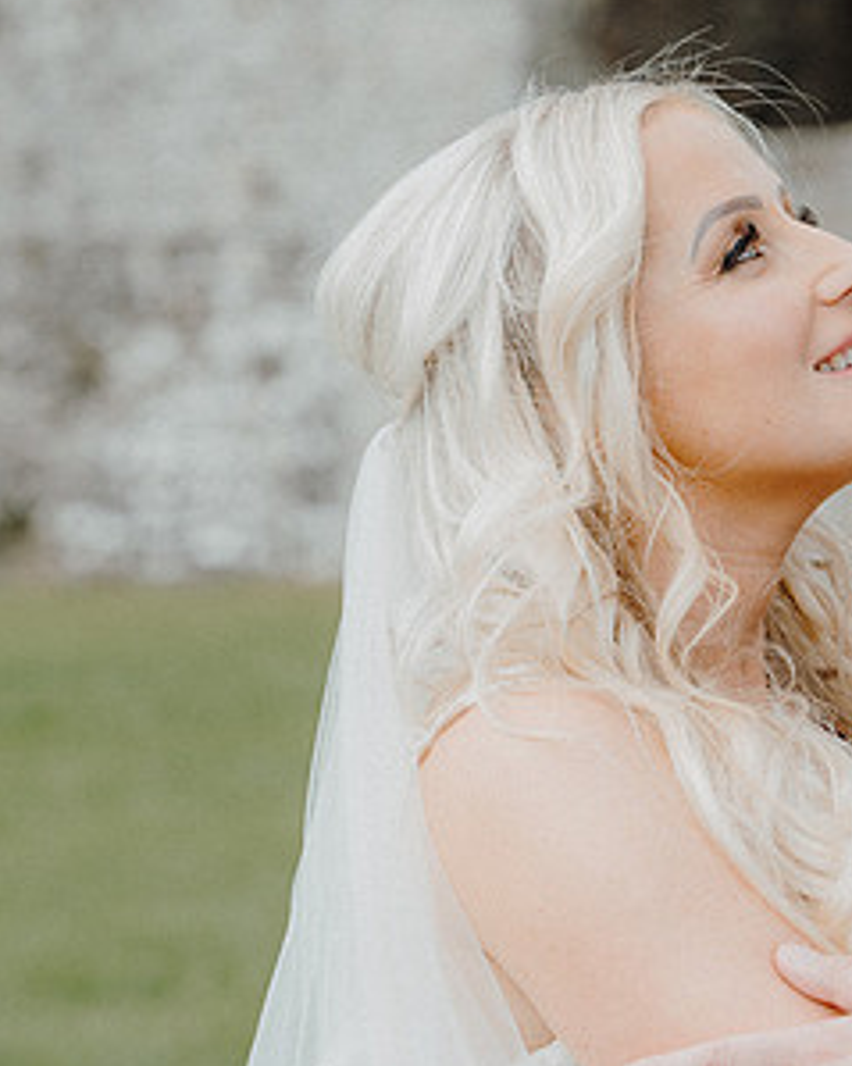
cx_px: 859
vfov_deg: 10.1
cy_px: 462
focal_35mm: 191
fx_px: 6023
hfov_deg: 8.0
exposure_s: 1/320
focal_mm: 70
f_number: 3.5
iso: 125
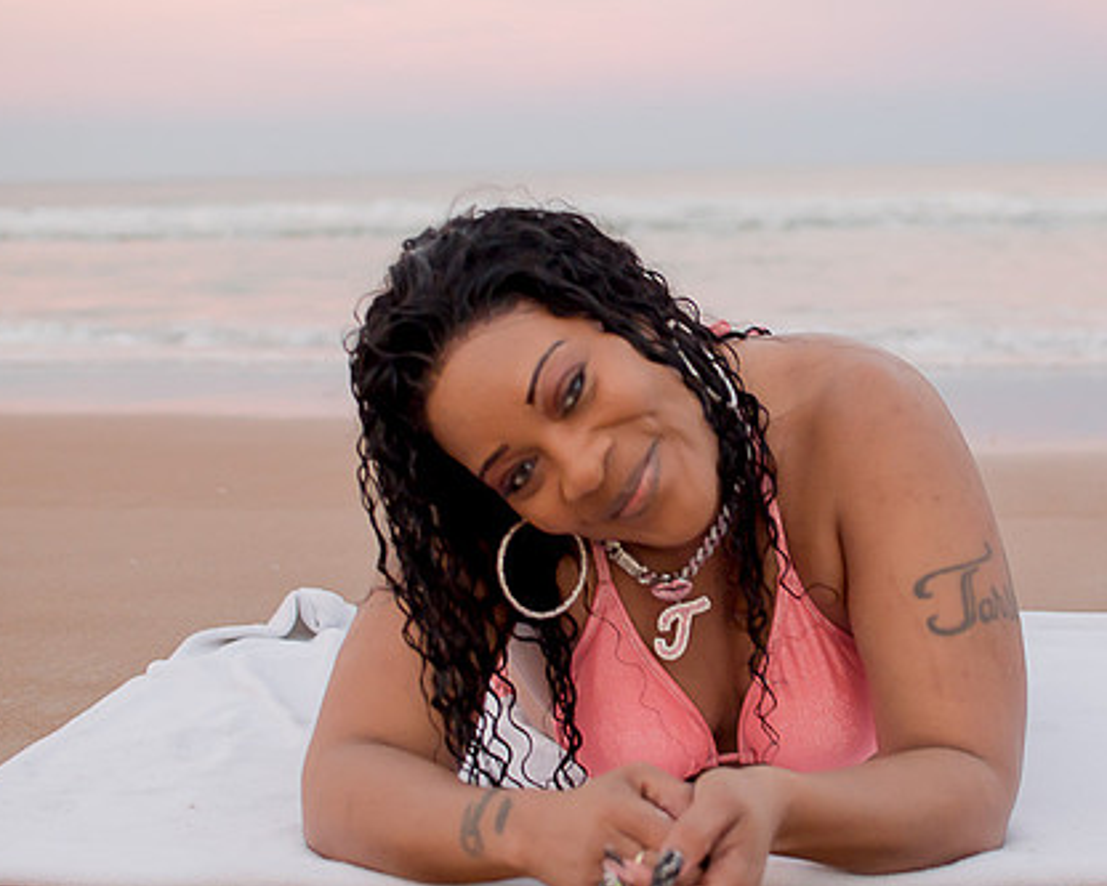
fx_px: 2359
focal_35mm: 72
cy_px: 451
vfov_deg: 21.3
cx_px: 668
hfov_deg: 26.3
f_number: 3.2
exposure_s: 1/200
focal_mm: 35
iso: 500
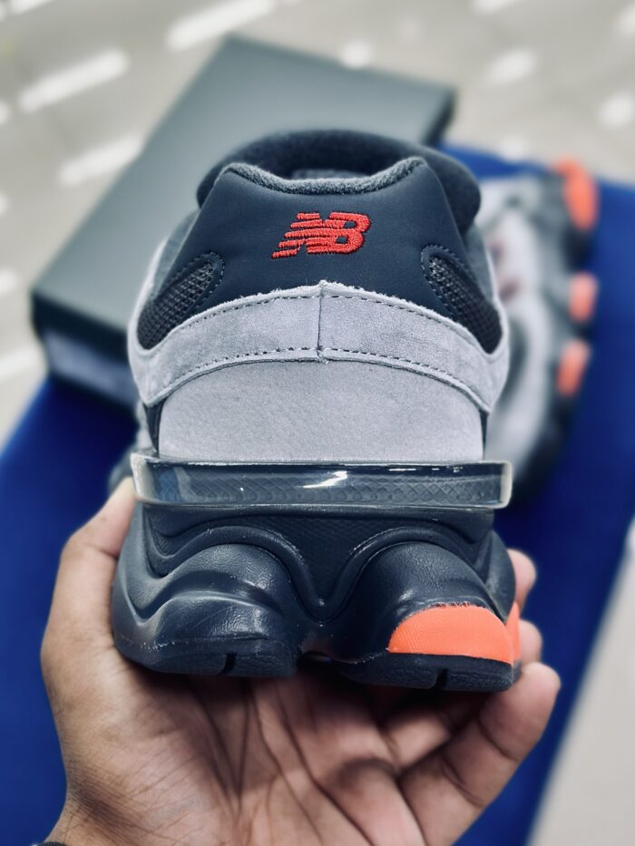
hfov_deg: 30.3
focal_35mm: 48
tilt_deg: -54.6
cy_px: 423
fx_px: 1174
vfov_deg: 39.7
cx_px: 318
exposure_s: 1/100
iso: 125
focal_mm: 6.86
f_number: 1.78
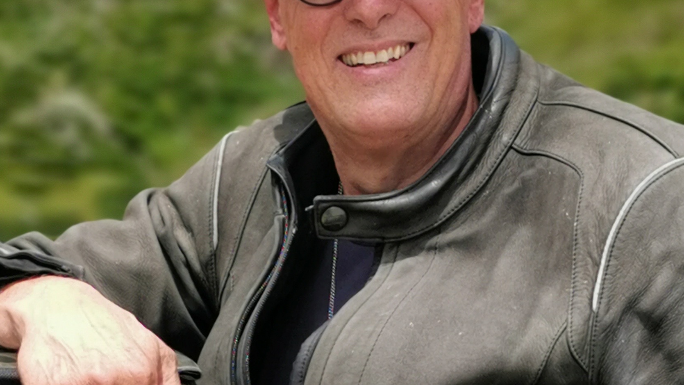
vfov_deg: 9.1
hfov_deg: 16.4
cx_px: 242
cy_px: 477
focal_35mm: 131
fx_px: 2376
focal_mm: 5.56
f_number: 1.6
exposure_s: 1/1792
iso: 50
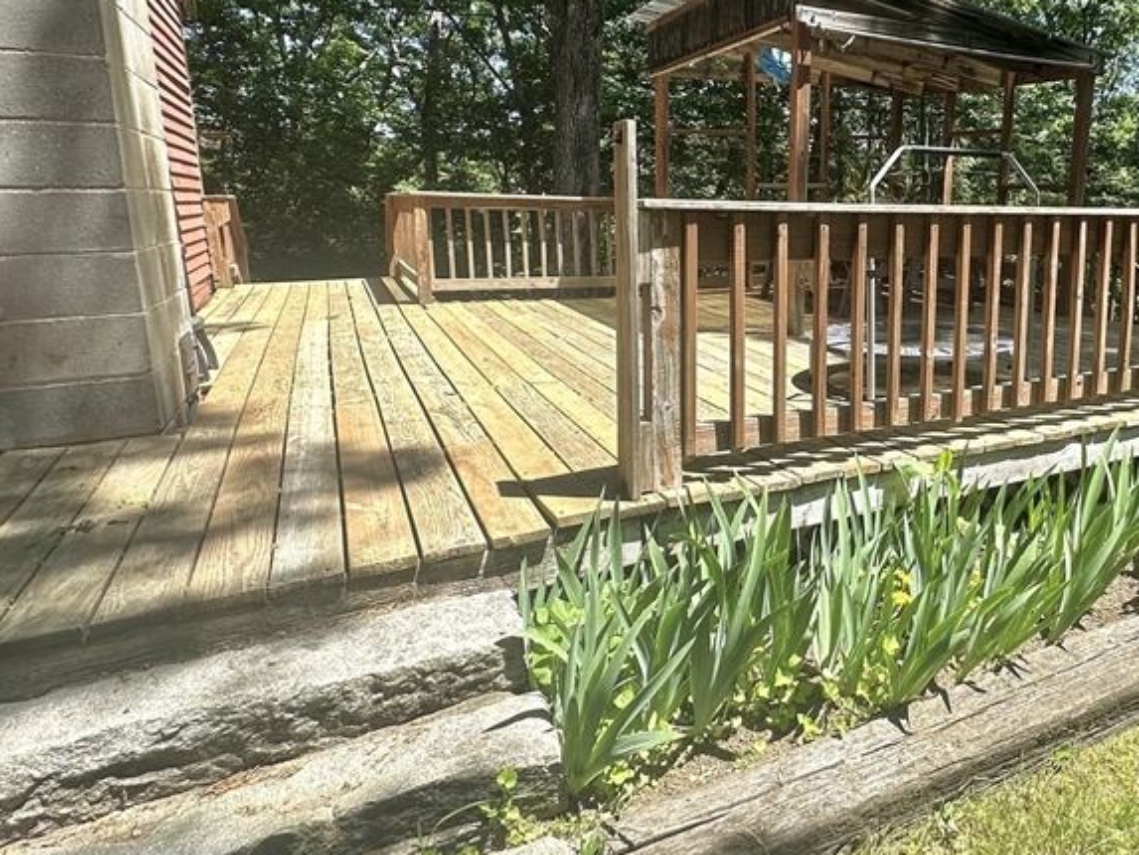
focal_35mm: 25
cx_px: 839
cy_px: 326
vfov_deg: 54.3
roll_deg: -0.4
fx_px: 823
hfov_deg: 65.6
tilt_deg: -8.6
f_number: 2.2
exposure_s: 1/703
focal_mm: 2.22
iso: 40
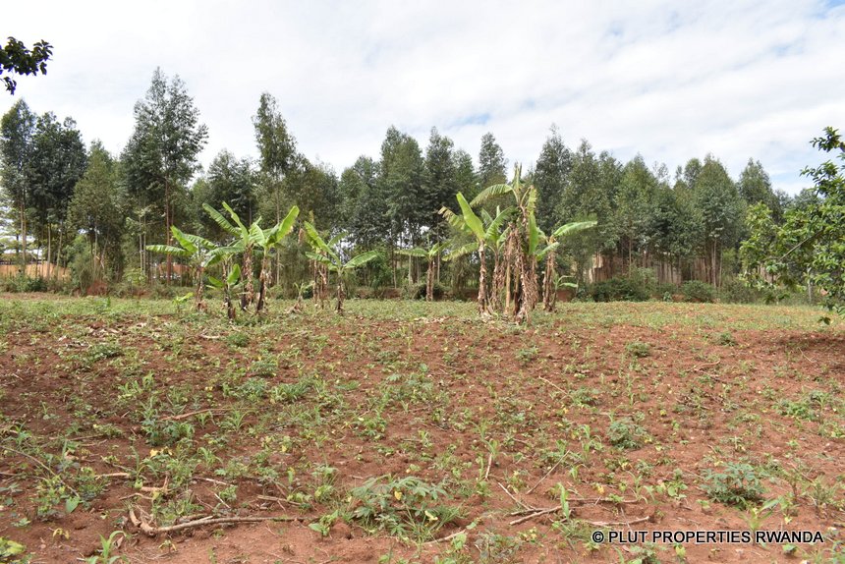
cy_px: 282
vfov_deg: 48.0
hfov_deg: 67.4
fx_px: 634
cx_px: 422
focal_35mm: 27
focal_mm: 18
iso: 100
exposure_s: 1/160
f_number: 8
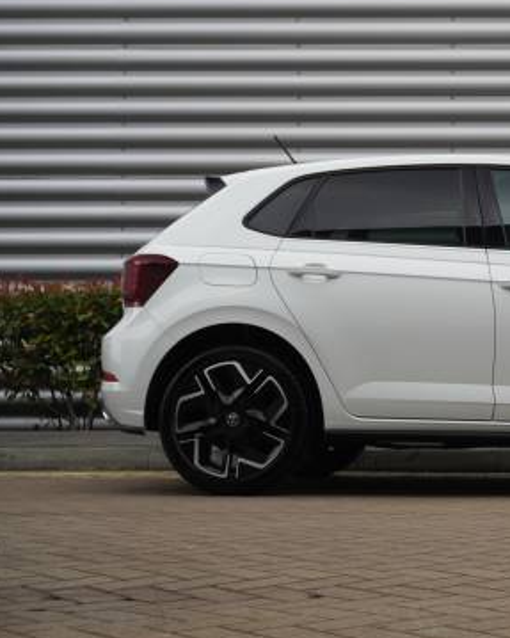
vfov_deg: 24.5
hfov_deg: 18.9
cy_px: 265
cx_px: 562
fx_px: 1469
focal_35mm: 78
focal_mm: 31
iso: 250
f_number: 5
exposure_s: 1/160
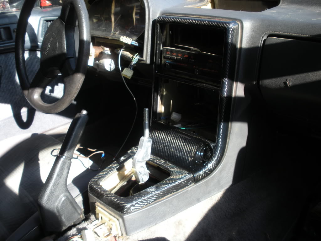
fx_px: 334
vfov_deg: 39.7
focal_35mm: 36
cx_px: 160
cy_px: 120
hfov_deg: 51.4
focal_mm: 6.3
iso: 64
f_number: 3.5
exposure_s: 1/74.6
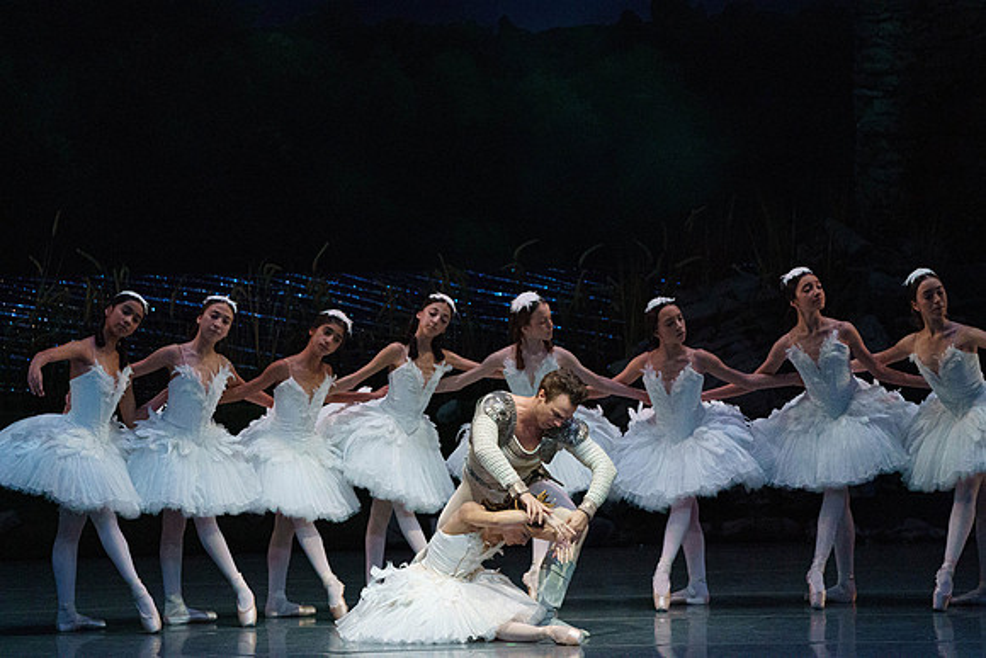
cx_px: 493
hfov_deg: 6.3
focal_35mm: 327
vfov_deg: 4.2
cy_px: 329
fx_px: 8958
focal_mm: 327
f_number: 5.6
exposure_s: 1/320
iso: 8000
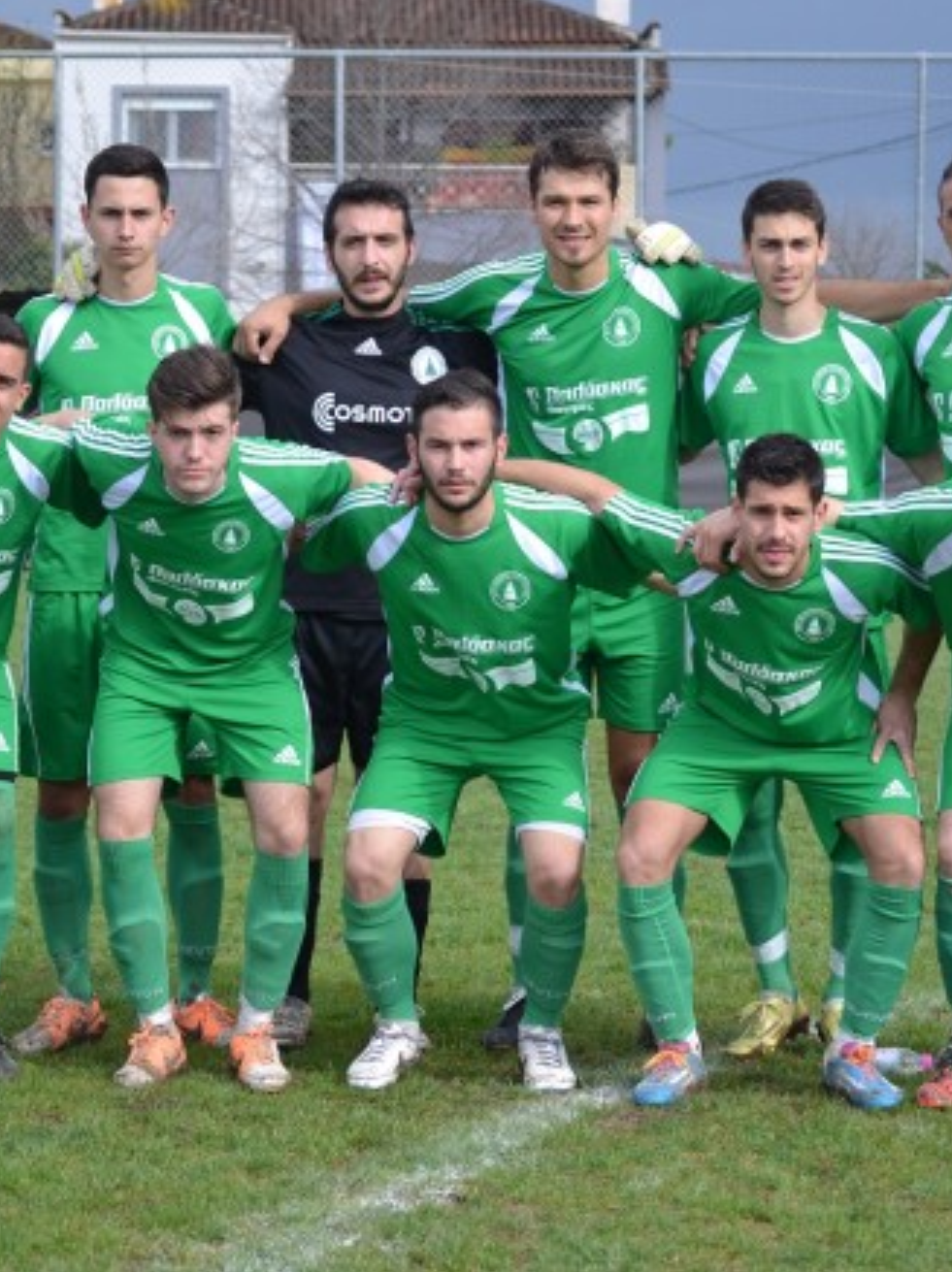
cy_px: 635
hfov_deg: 10.5
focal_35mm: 142
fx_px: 5205
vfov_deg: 13.9
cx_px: 501
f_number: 5
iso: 400
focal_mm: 65
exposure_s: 1/1250
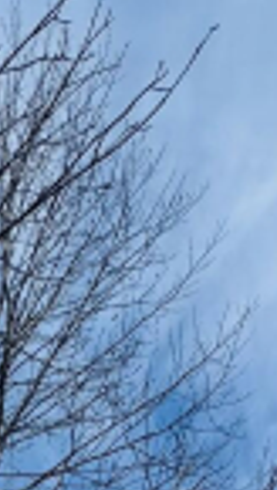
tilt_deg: +19.9
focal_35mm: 70
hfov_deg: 15.5
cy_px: 1015
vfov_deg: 18.1
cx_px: -179
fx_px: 910
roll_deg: -3.8
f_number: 2.2
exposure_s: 1/1490
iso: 40
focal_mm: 2.22
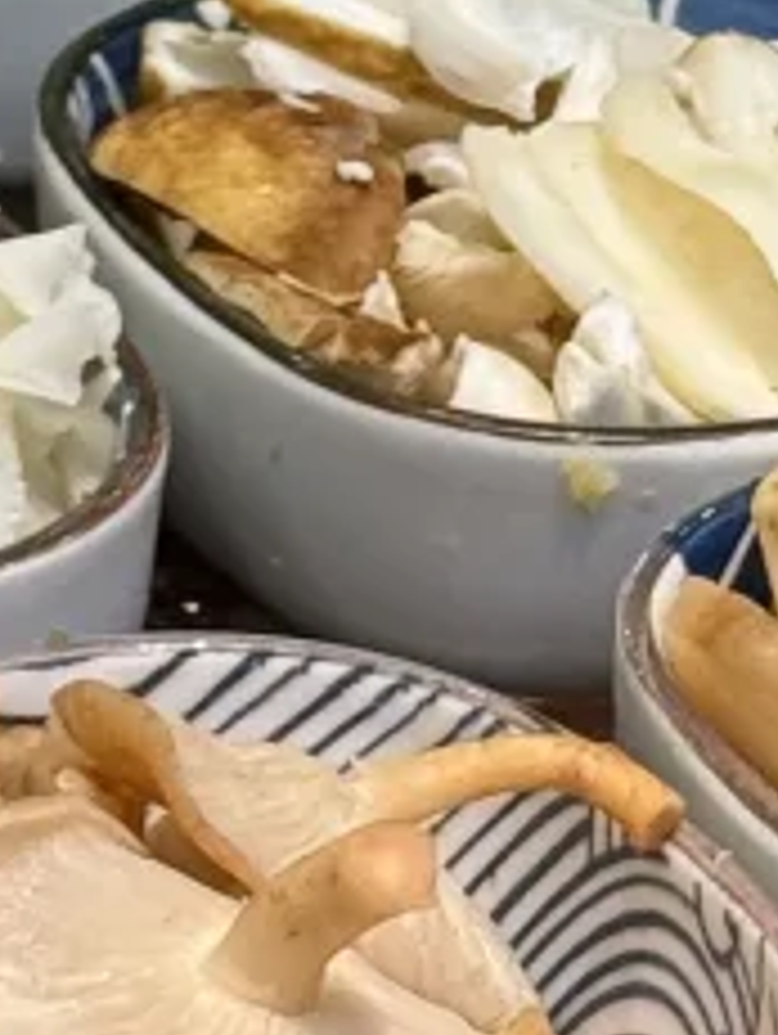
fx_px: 8973
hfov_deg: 4.9
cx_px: 895
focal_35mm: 300
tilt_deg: -24.5
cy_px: 27
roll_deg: -4.1
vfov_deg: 6.6
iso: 100
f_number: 1.78
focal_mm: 6.76
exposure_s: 1/50
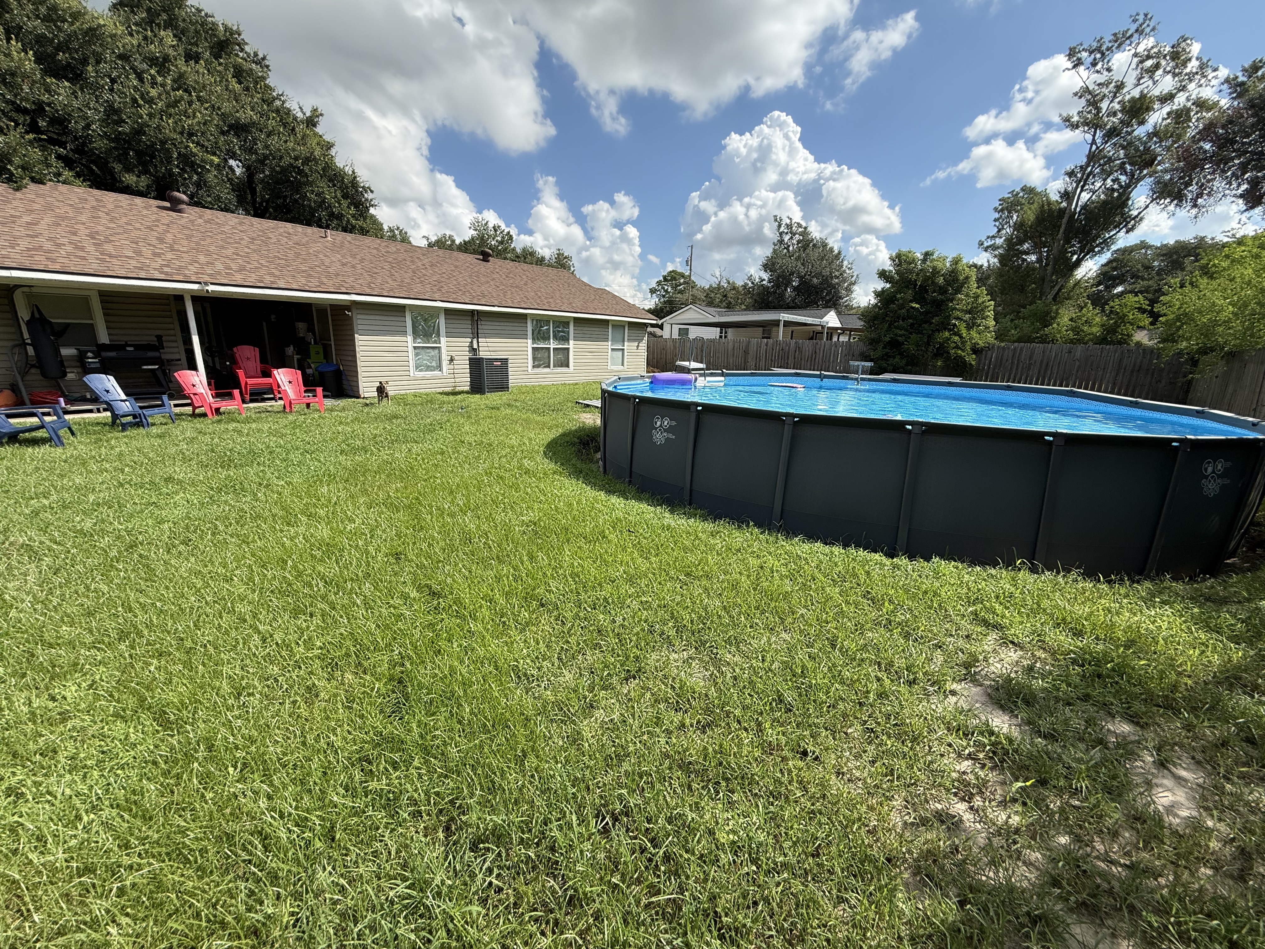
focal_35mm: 14
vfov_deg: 85.7
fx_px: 512
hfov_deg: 102.1
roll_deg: -2.0
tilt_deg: -13.9
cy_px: 474
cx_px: 632
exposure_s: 1/1368
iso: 50
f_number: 2.2
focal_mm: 2.22
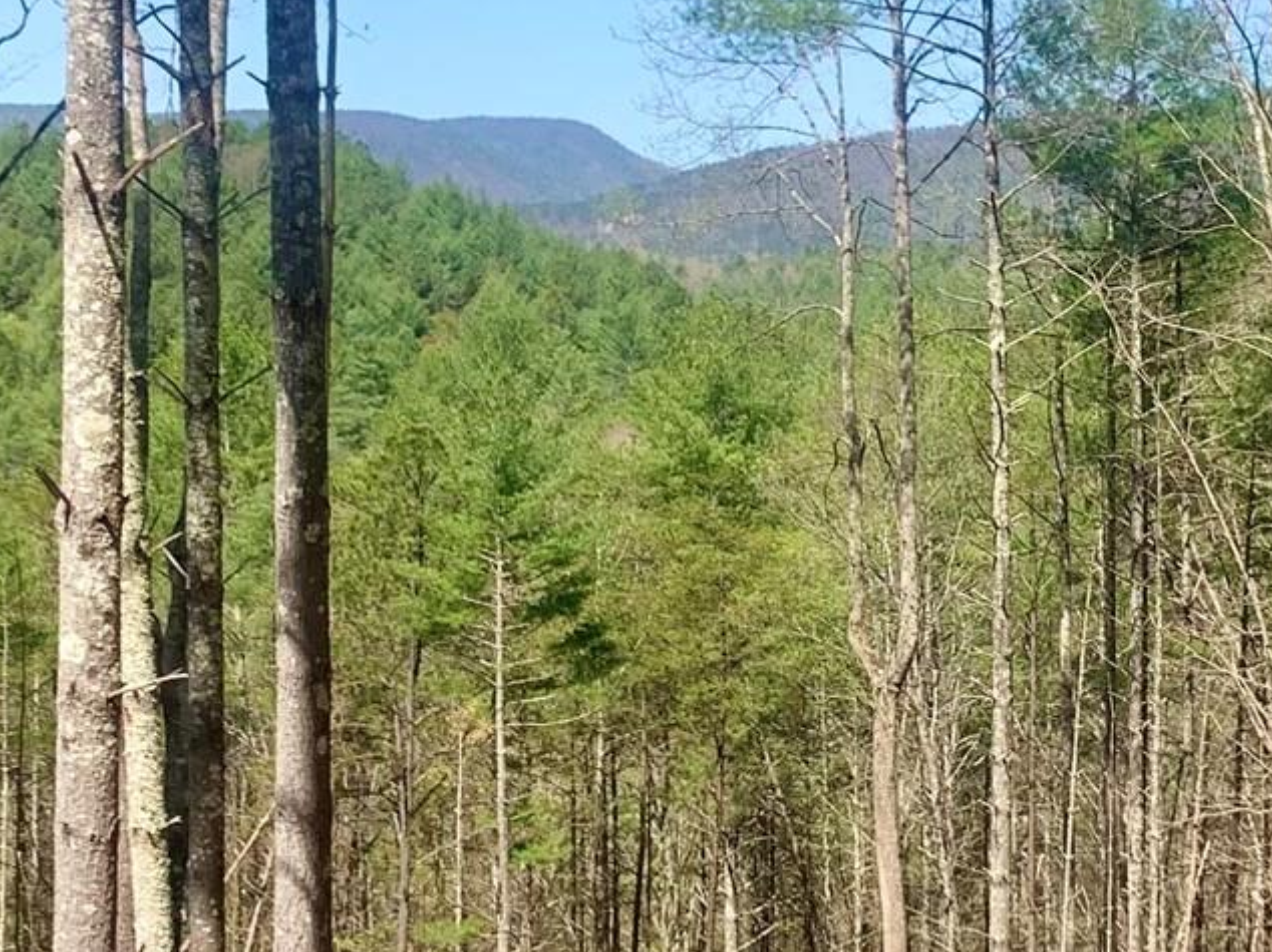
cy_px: 591
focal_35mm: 84
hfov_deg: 22.7
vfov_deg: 17.5
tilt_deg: -2.9
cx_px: 1136
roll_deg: -0.7
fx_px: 3085
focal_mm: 4.25
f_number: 1.8
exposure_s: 1/1490
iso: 25
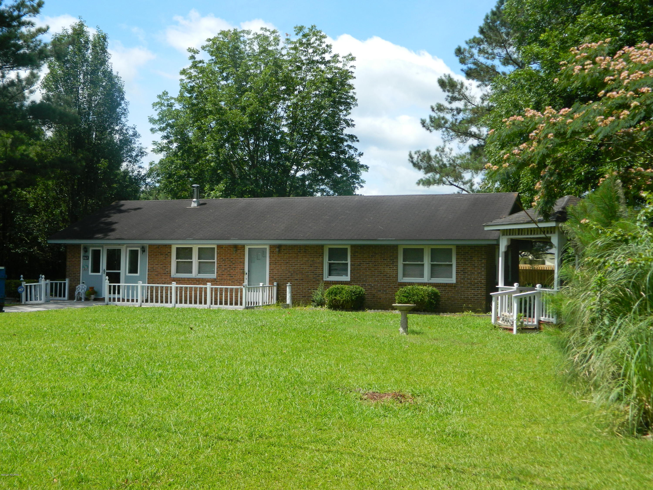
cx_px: 326
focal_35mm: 41
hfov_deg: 45.8
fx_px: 773
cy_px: 245
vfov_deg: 35.1
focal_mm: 7.3
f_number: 3.5
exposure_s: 1/800
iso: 80
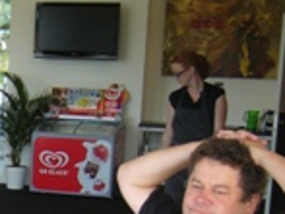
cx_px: -93
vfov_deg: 13.5
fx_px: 880
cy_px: 243
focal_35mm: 107
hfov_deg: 17.2
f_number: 2.8
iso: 100
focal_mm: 5.8
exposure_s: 1/100
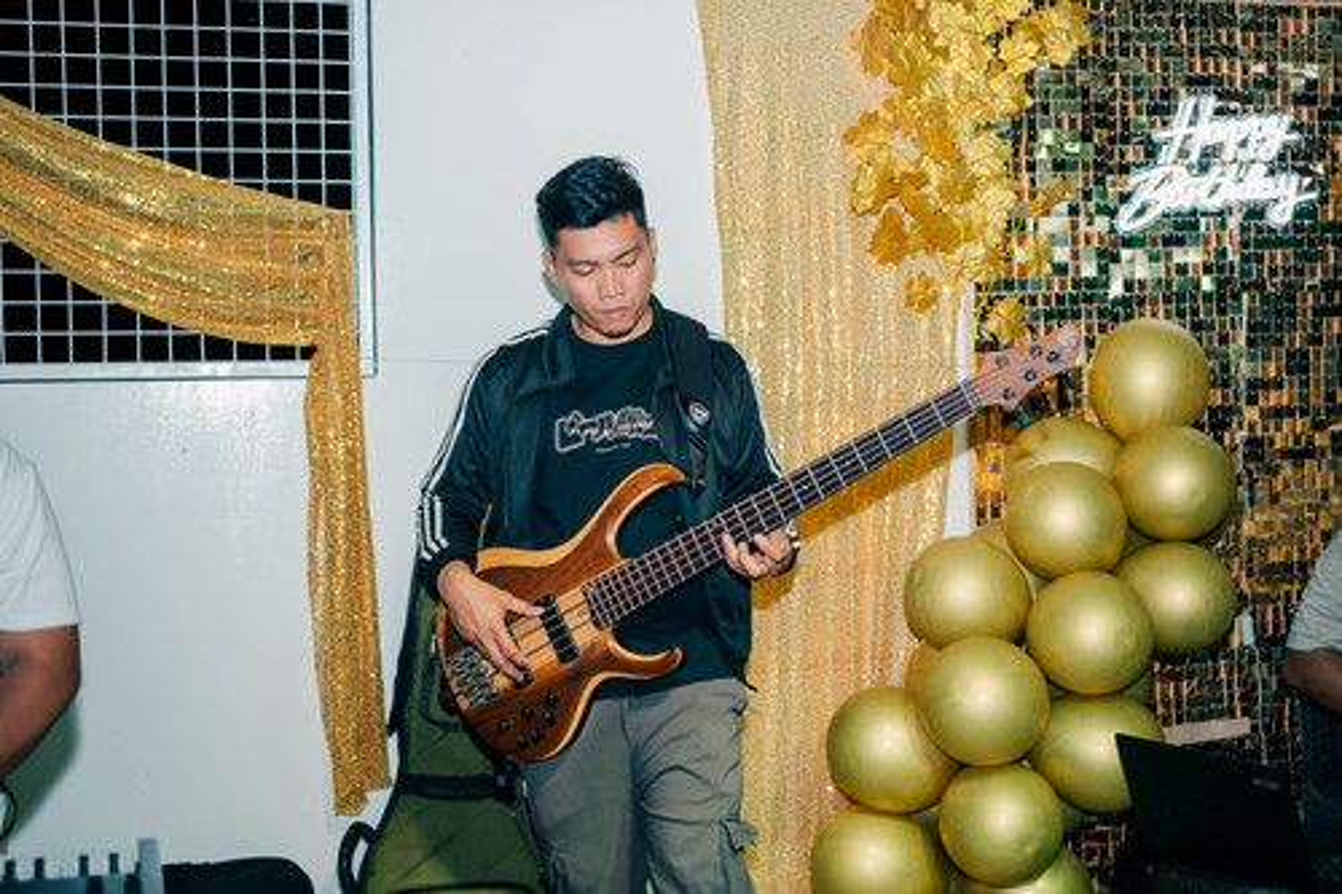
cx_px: 671
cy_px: 447
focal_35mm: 50
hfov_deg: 39.6
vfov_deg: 27.0
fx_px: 1863
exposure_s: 1/200
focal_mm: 50
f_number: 2.8
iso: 800
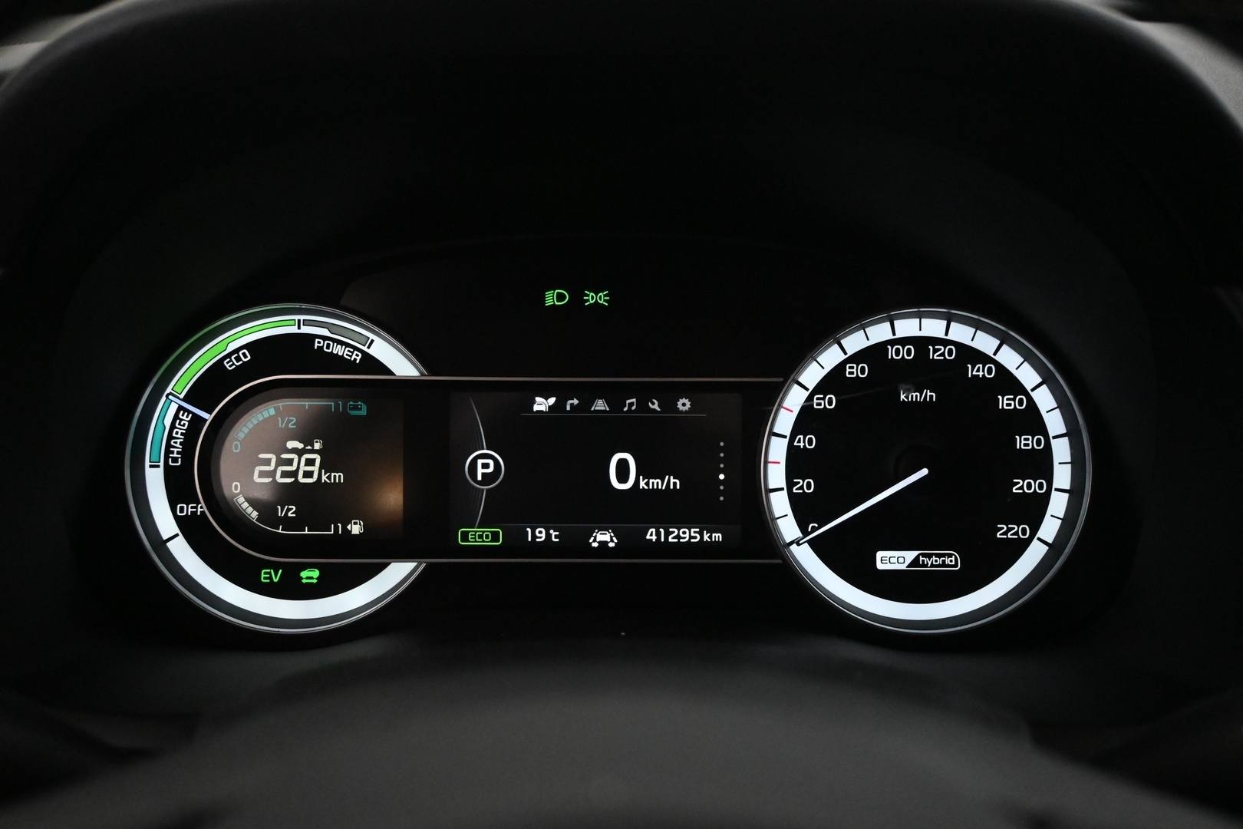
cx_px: 622
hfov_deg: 51.3
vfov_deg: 35.5
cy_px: 414
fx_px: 1295
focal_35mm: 38
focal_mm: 25
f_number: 4.2
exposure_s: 1/40
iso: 5000
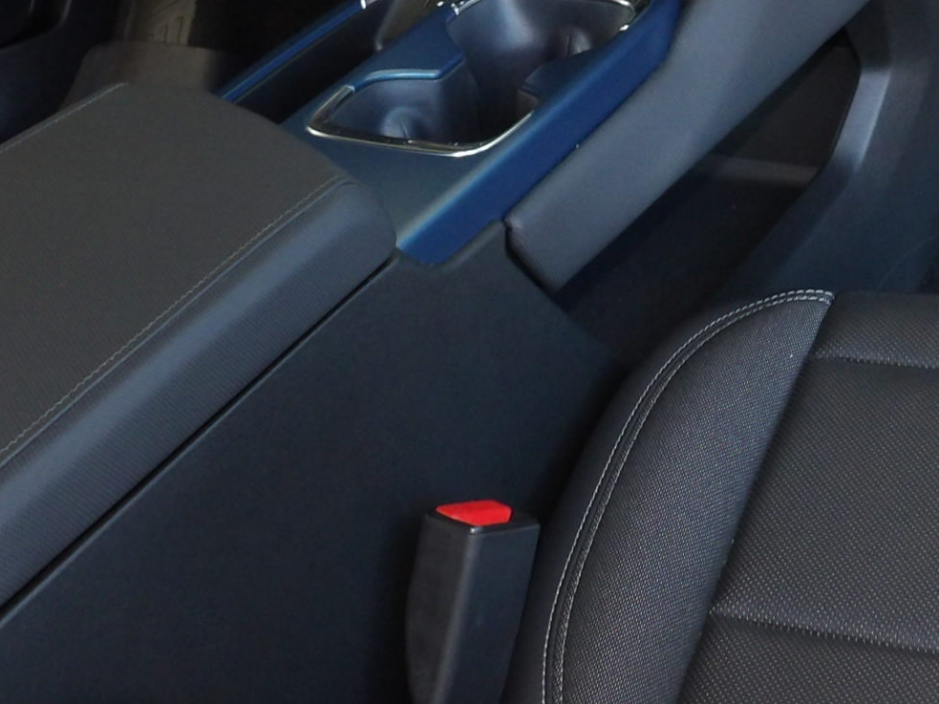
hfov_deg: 22.1
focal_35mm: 87
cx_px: 781
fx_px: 2360
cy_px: 70
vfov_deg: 16.7
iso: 200
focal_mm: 5.9
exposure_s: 1/31
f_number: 3.6
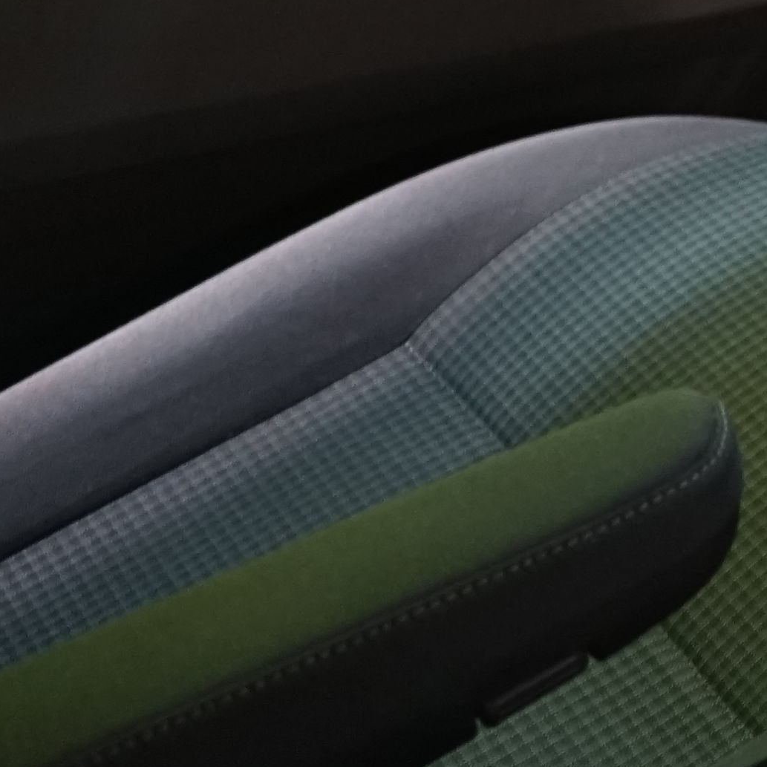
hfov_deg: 10.2
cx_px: 1748
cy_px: -68
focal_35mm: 153
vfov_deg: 11.3
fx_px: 3835
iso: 1250
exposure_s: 1/30
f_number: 3.5
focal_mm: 31
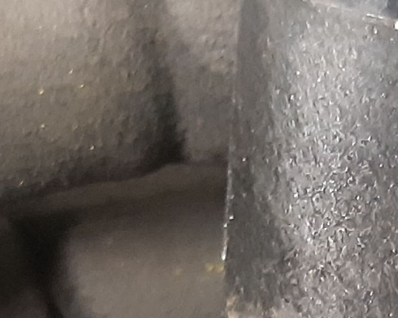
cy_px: 295
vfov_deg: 24.6
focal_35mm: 60
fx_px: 707
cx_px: 392
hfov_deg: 29.5
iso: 500
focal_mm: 3.93
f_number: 1.7
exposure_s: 1/24
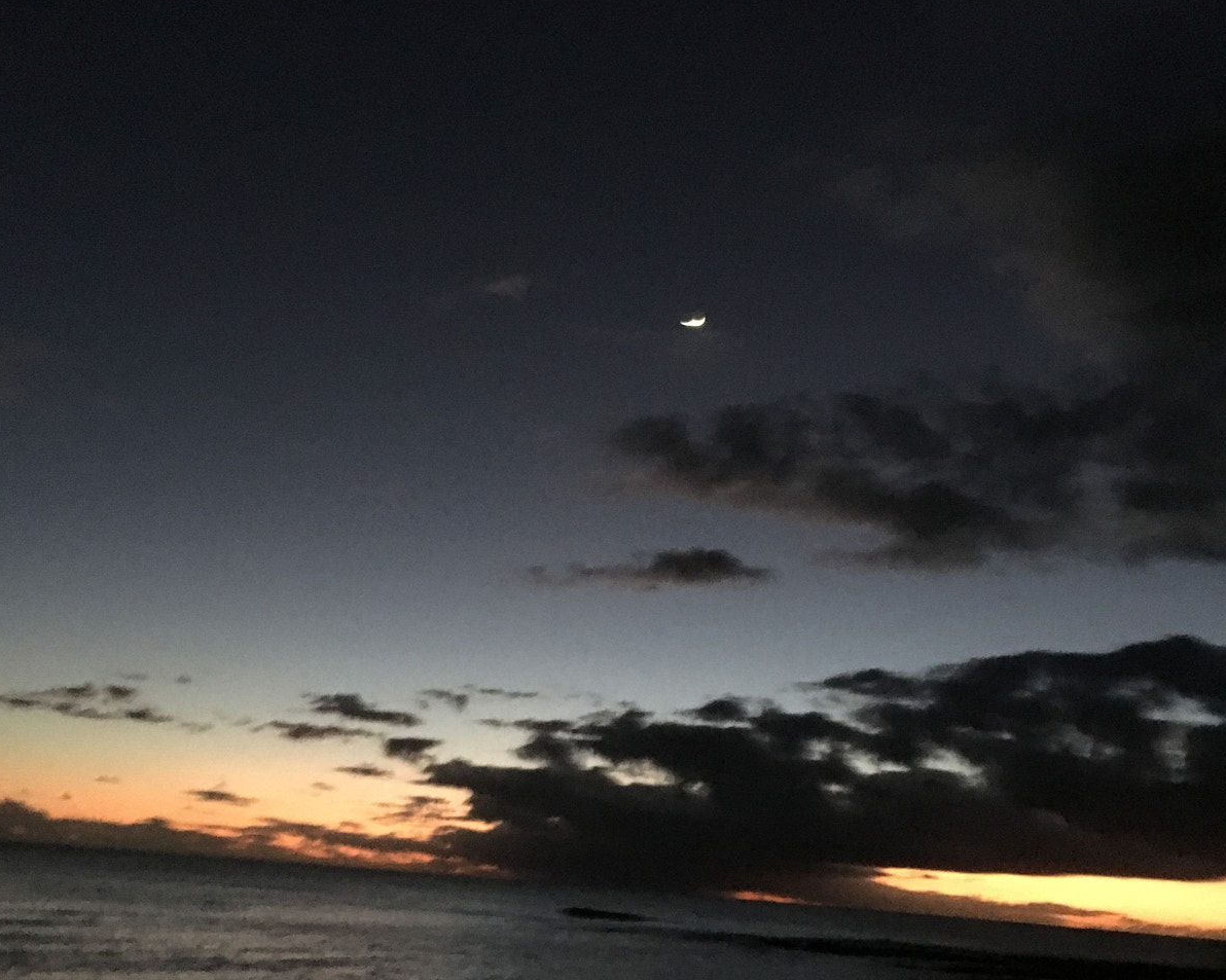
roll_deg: -2.5
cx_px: 611
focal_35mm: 38
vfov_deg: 38.8
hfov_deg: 47.9
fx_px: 1378
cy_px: 636
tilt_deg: +6.9
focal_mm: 4.15
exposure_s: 1/15
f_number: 2.2
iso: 800
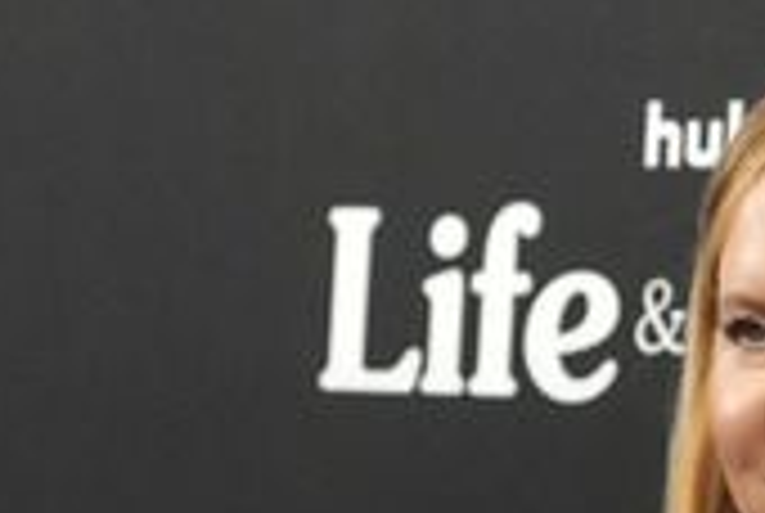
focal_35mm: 264
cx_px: 590
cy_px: 666
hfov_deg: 7.8
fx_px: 5620
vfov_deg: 5.2
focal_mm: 100
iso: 5000
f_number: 5
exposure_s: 1/400
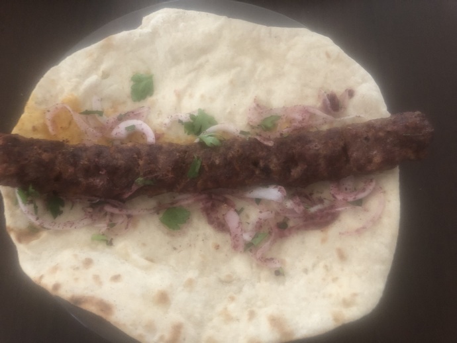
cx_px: 228
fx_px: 370
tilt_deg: -75.2
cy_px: 172
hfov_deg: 63.4
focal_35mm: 28
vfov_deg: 49.8
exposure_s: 1/11
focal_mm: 4
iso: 100
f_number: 1.8
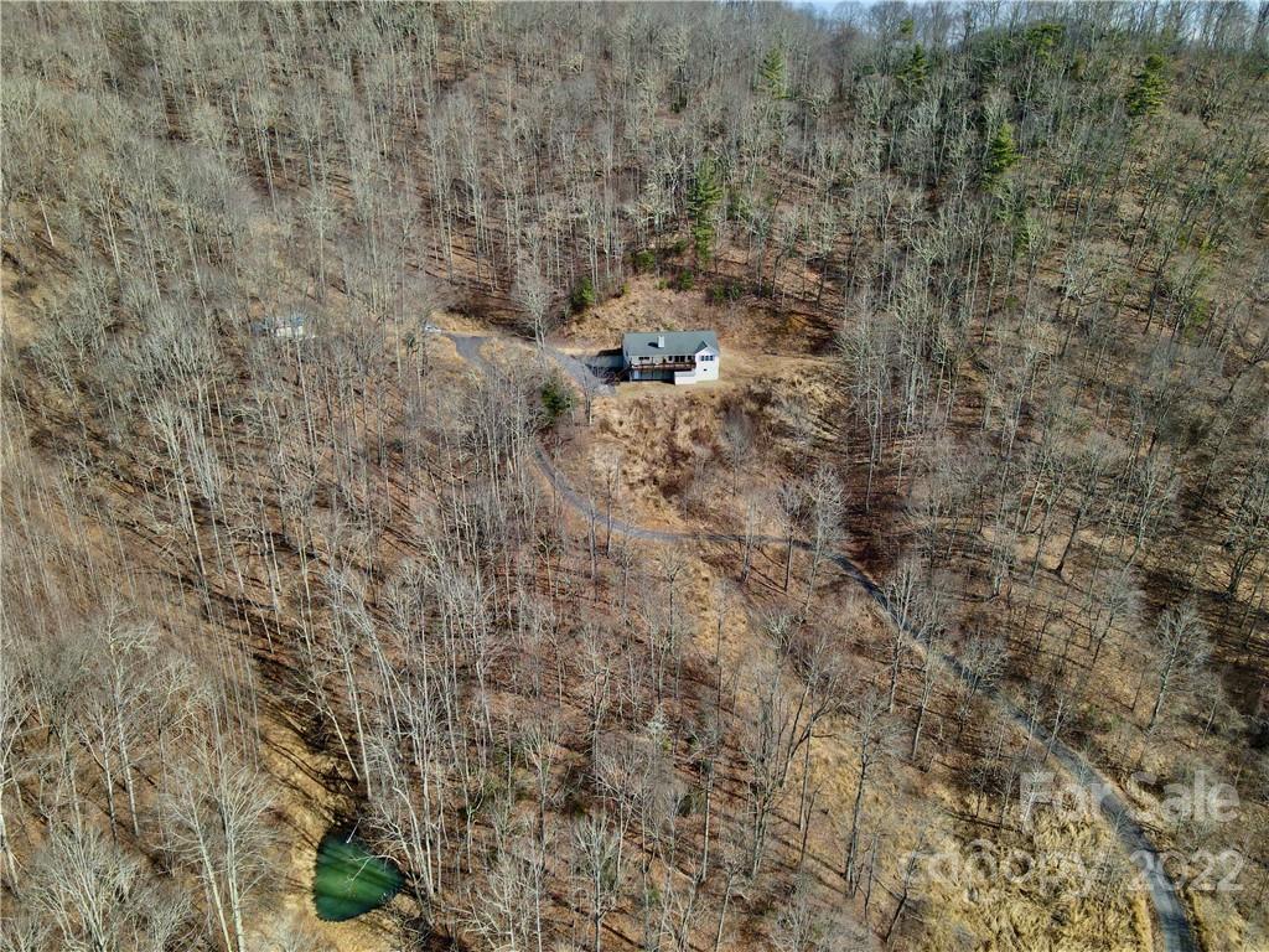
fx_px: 880
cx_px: 634
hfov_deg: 71.6
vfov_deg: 56.8
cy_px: 476
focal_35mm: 24
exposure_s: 1/15
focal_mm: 4.5
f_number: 2.8
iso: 280
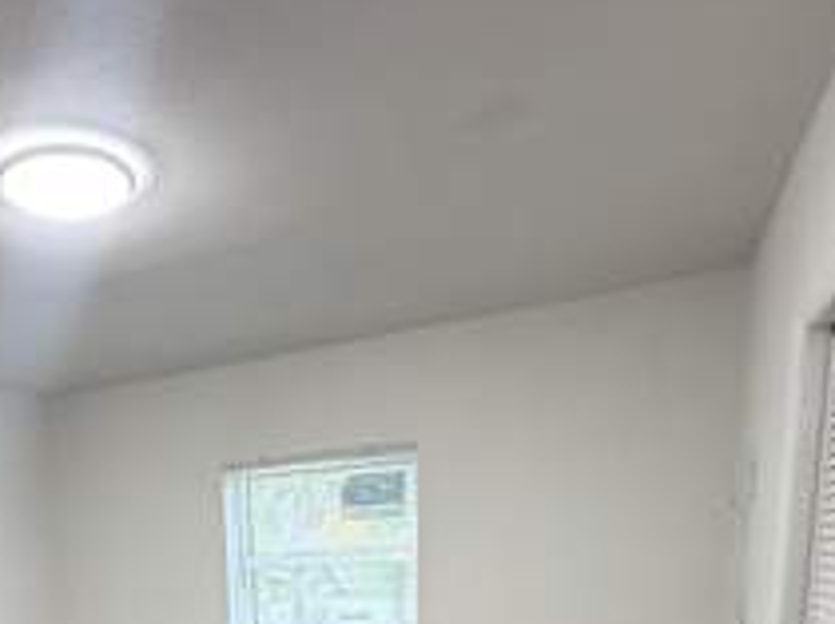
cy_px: 698
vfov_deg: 36.7
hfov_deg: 54.7
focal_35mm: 32
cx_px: 227
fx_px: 771
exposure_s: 1/60
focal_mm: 2.22
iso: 200
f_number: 2.2
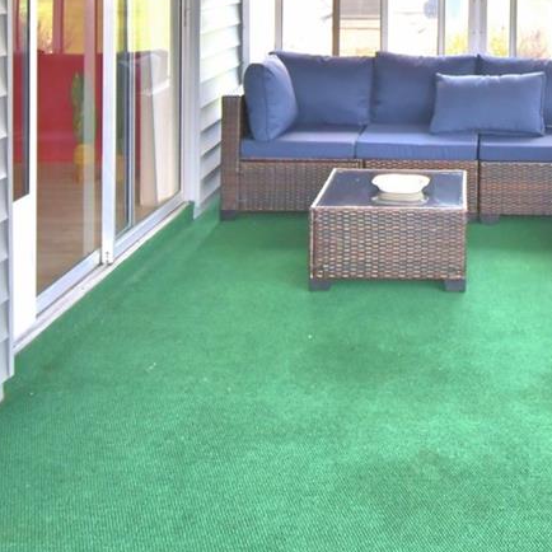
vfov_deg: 32.5
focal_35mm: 47
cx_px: 500
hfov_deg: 34.0
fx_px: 848
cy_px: -28
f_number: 4.5
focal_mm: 10
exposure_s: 1/50
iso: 200
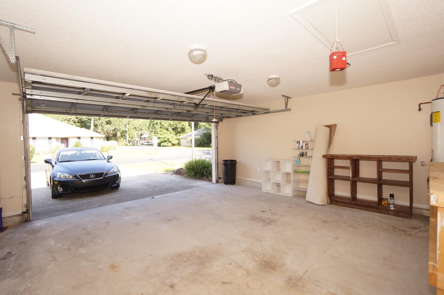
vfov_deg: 72.0
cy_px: 148
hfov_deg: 95.0
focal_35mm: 16
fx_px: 203
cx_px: 222
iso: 100
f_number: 4.5
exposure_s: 1/80
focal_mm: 11
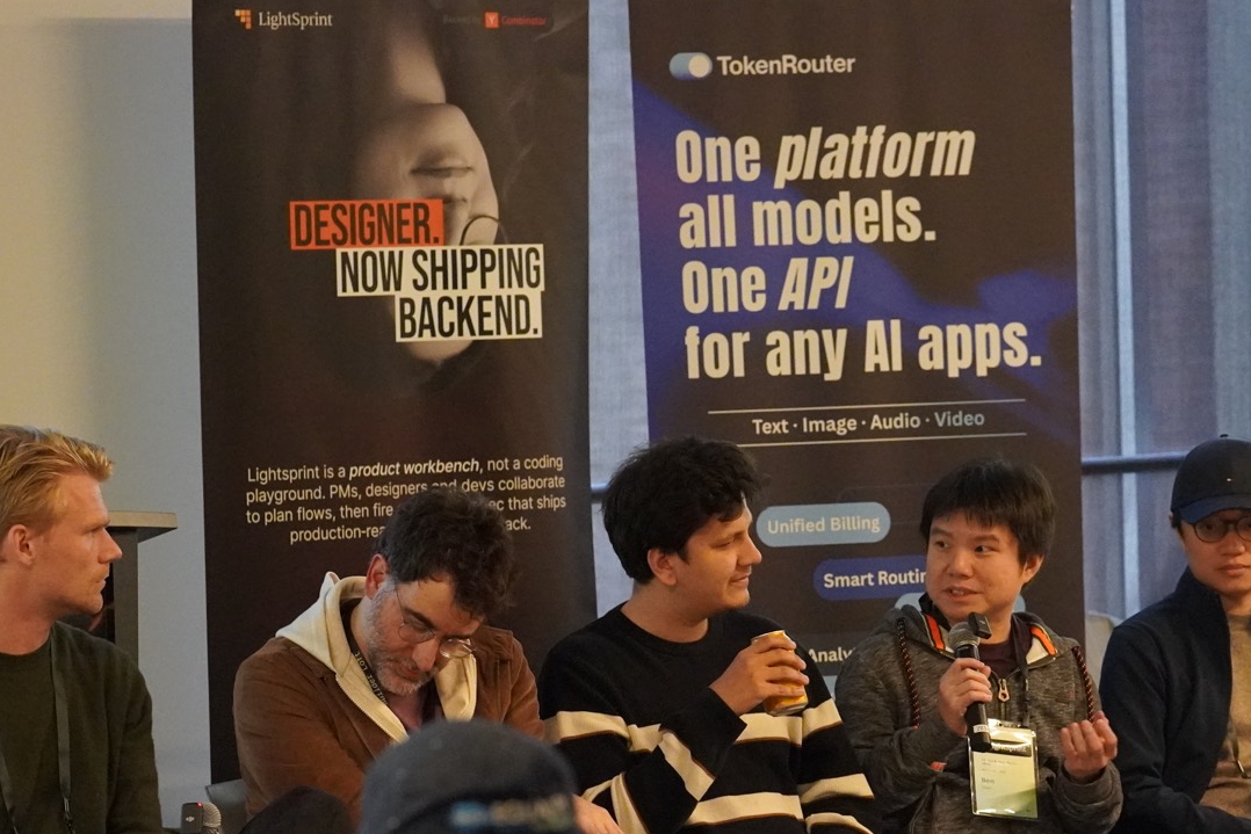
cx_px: 878
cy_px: 665
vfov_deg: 7.3
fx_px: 6528
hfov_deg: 10.9
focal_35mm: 188
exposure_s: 1/160
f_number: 3.2
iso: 6400
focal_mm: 75
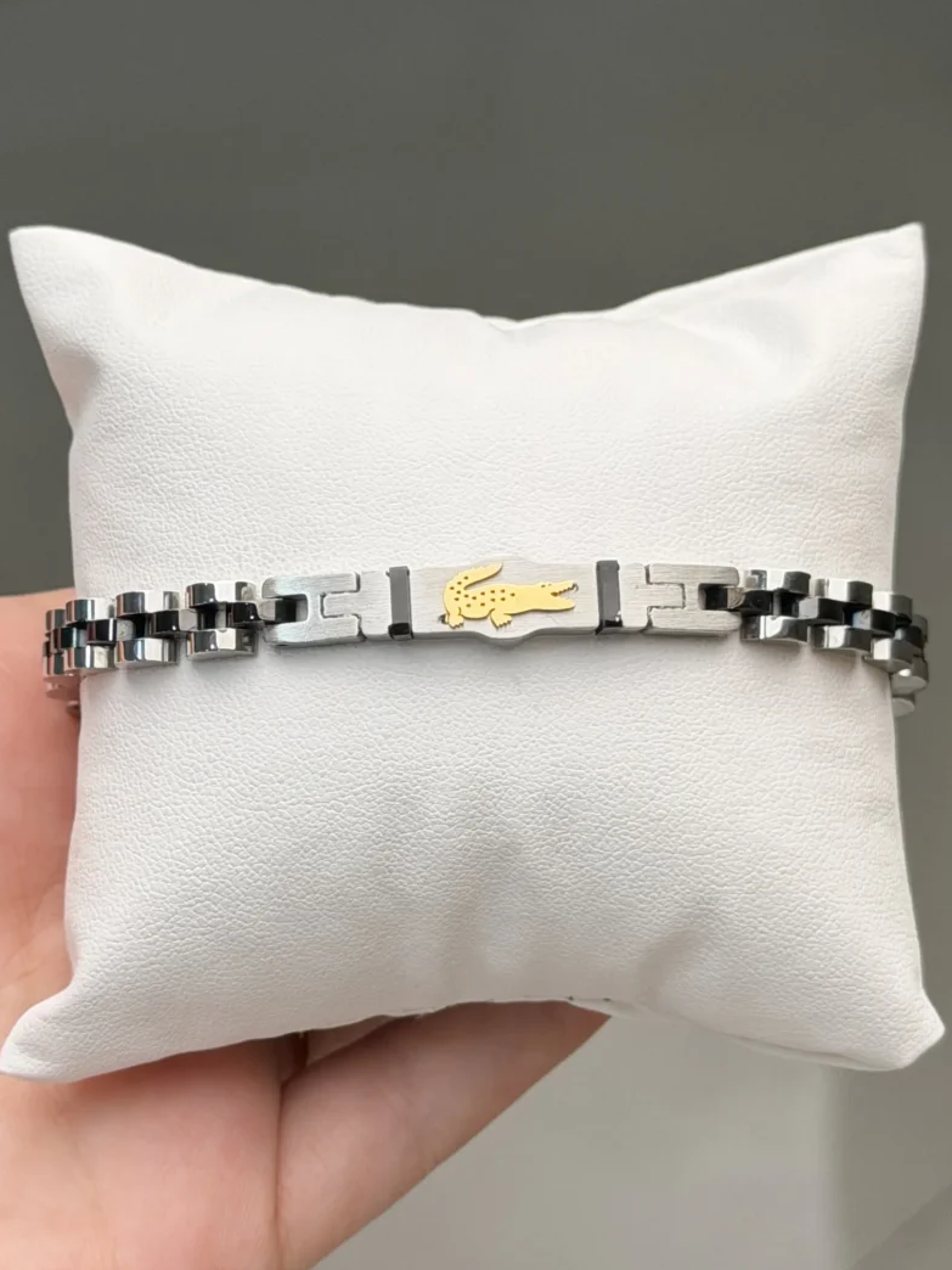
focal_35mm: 49
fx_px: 1797
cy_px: 645
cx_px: 475
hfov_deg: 29.7
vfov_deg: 38.9
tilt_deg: -76.6
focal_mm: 6.76
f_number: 1.78
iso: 80
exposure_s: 1/786
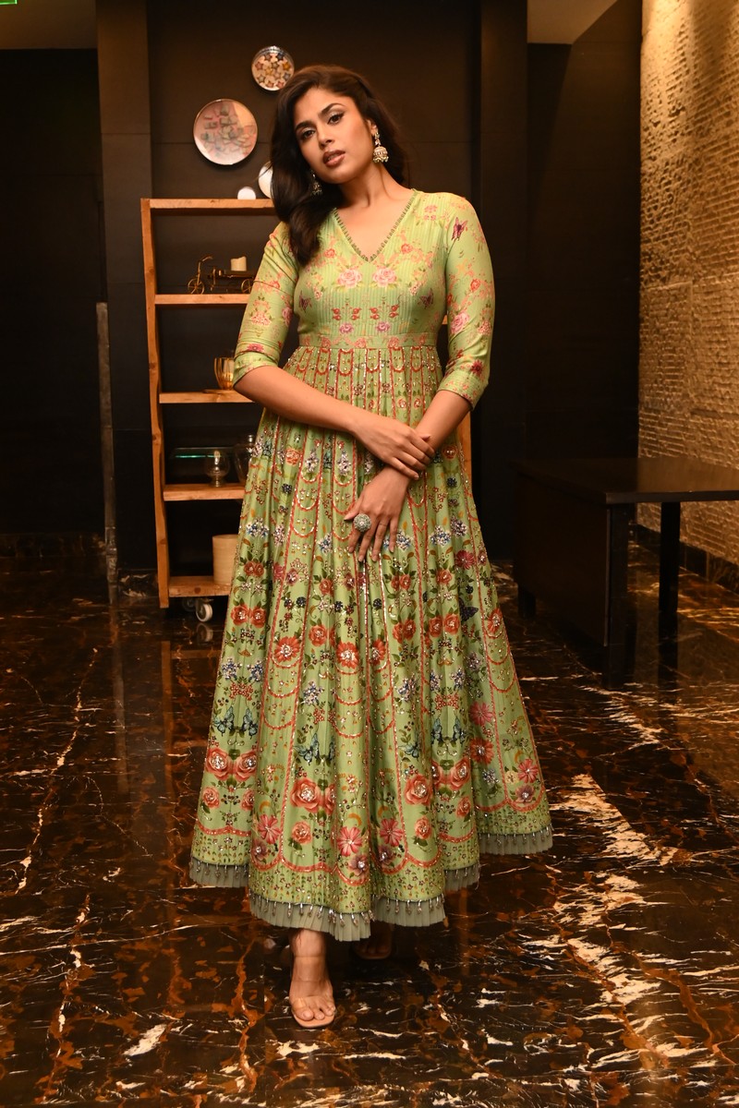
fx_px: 1416
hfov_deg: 29.2
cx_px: 370
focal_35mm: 46
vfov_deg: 42.7
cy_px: 554
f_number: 4
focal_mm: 31
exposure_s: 1/160
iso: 2000
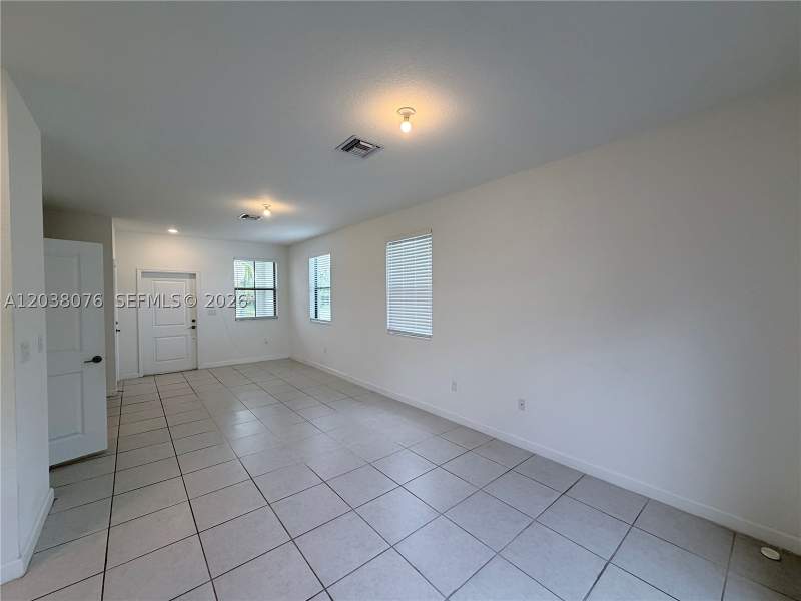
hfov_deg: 102.1
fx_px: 324
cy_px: 300
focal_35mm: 14
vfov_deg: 85.7
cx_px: 400
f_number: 2.2
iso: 125
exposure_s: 1/120
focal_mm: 2.22
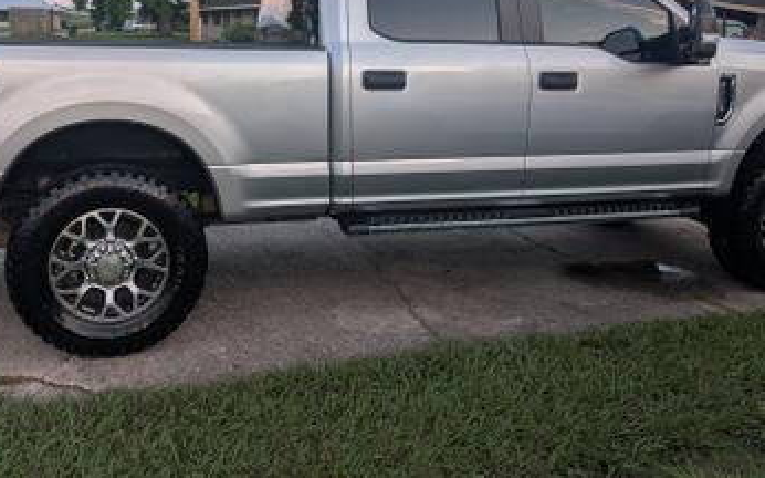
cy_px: 139
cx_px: 347
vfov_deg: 33.9
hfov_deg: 52.7
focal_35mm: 37
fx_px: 771
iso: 22
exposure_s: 1/63.4
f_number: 1.68
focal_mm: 6.9
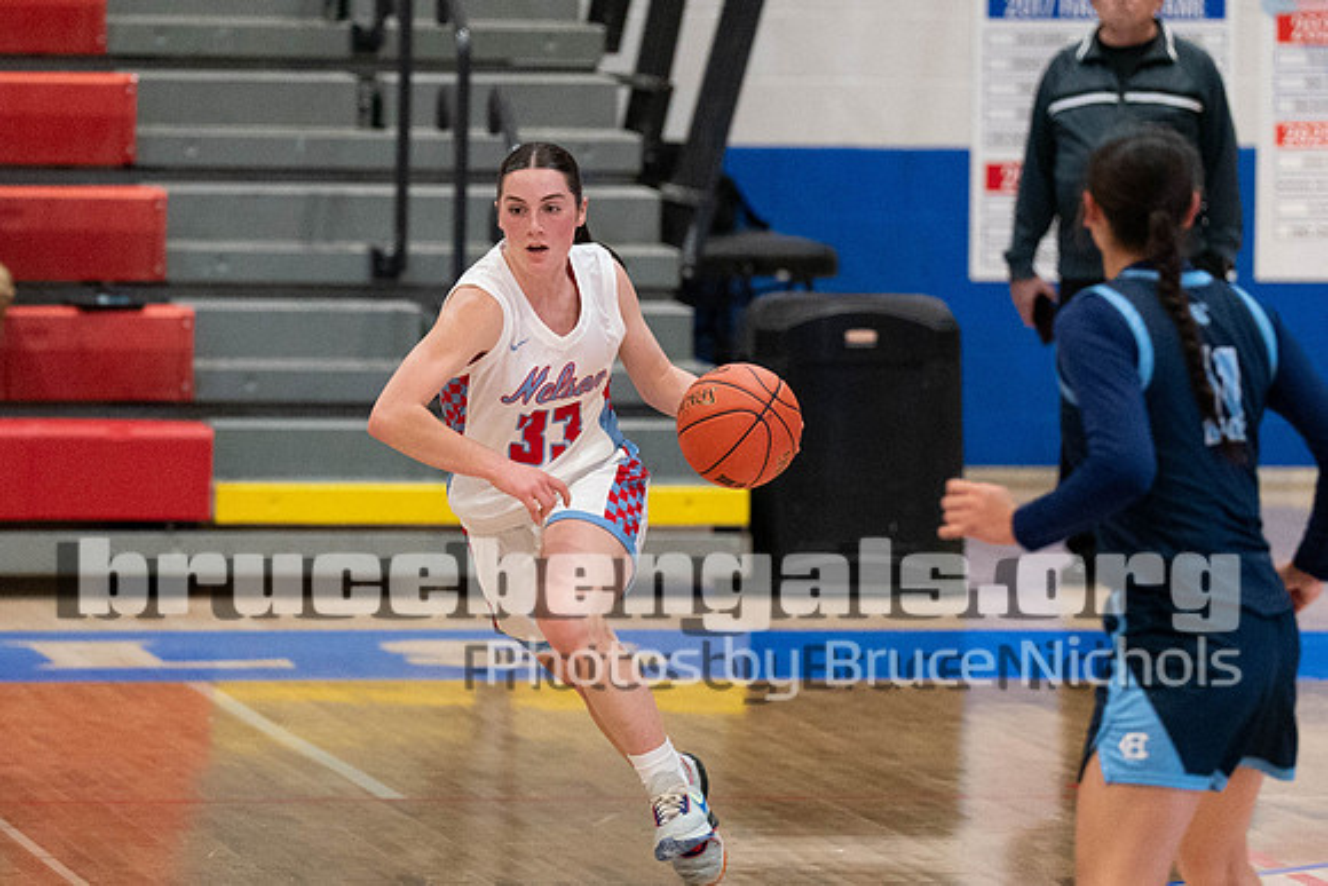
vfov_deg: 3.9
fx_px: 12964
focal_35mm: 351
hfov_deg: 5.9
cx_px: 642
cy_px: 415
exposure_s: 1/1000
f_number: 2.8
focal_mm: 176
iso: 4000
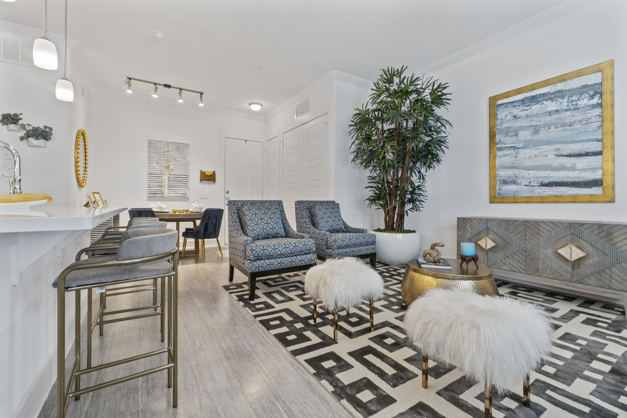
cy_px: 209
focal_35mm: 15
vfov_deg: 77.3
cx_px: 314
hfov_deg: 100.4
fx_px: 261
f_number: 13
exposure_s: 2.5
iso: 320
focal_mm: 10
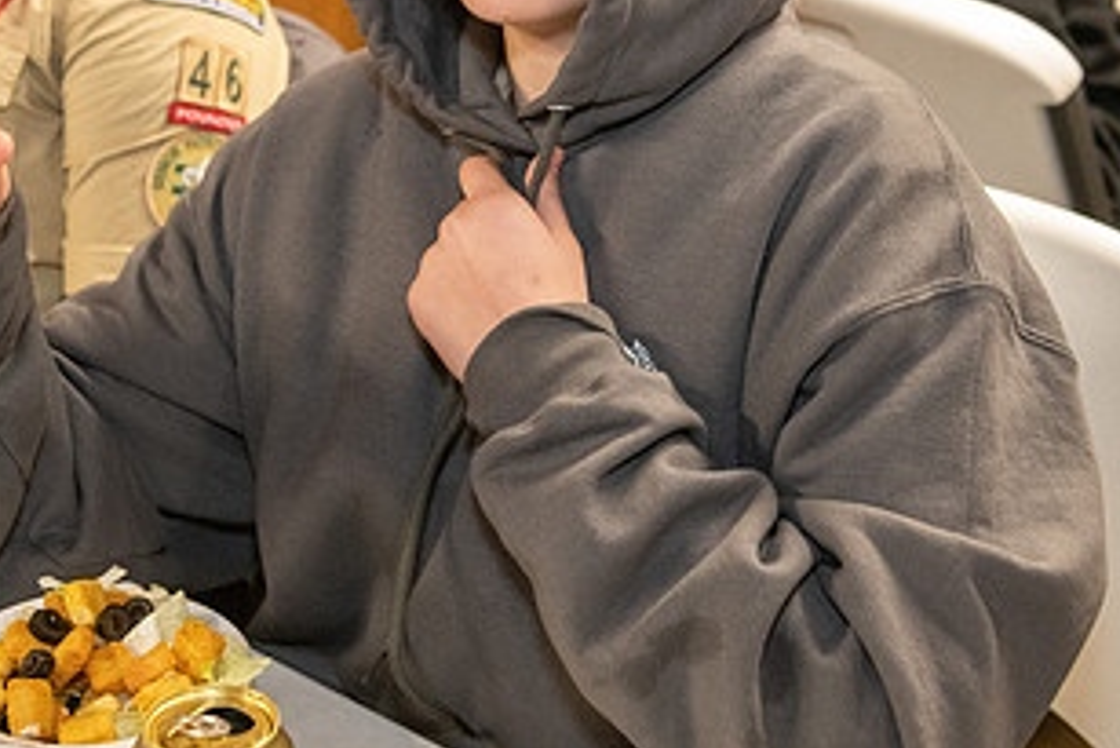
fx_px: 2583
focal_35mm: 83
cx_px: 518
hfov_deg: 24.5
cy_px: 173
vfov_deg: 16.4
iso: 5600
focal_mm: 44
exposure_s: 1/125
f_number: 4
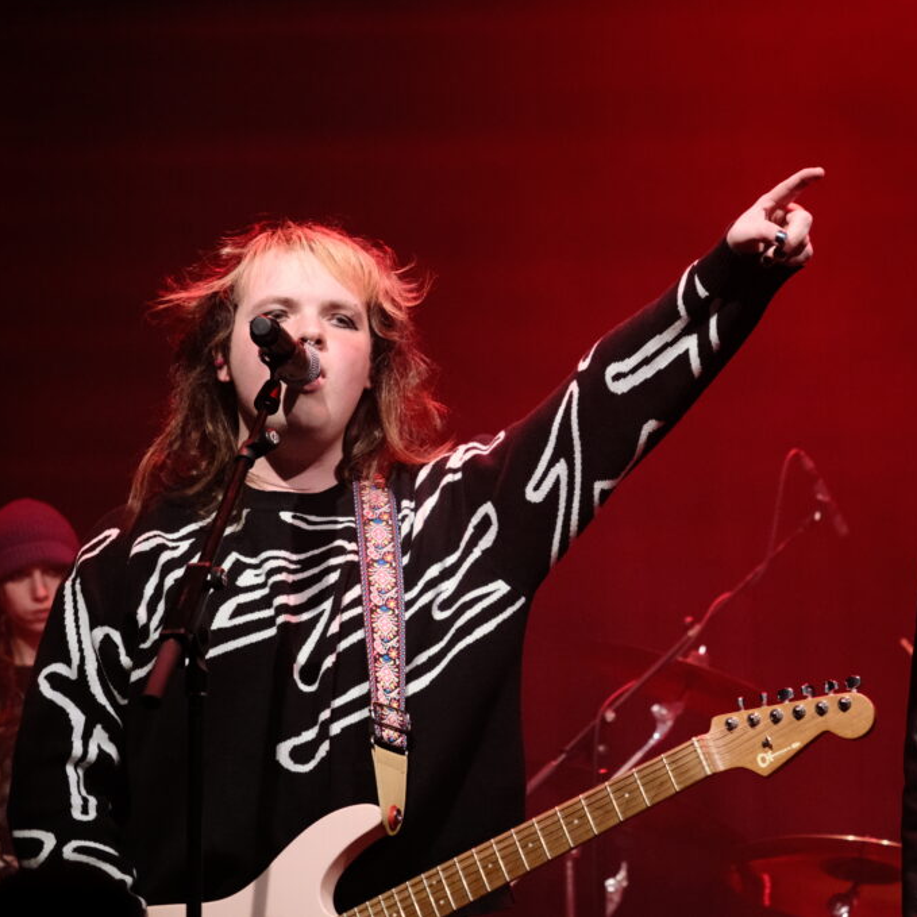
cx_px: 666
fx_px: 2727
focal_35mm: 91
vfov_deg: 19.1
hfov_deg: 19.0
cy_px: 457
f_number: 2.8
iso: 5000
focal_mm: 47.5
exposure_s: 1/140
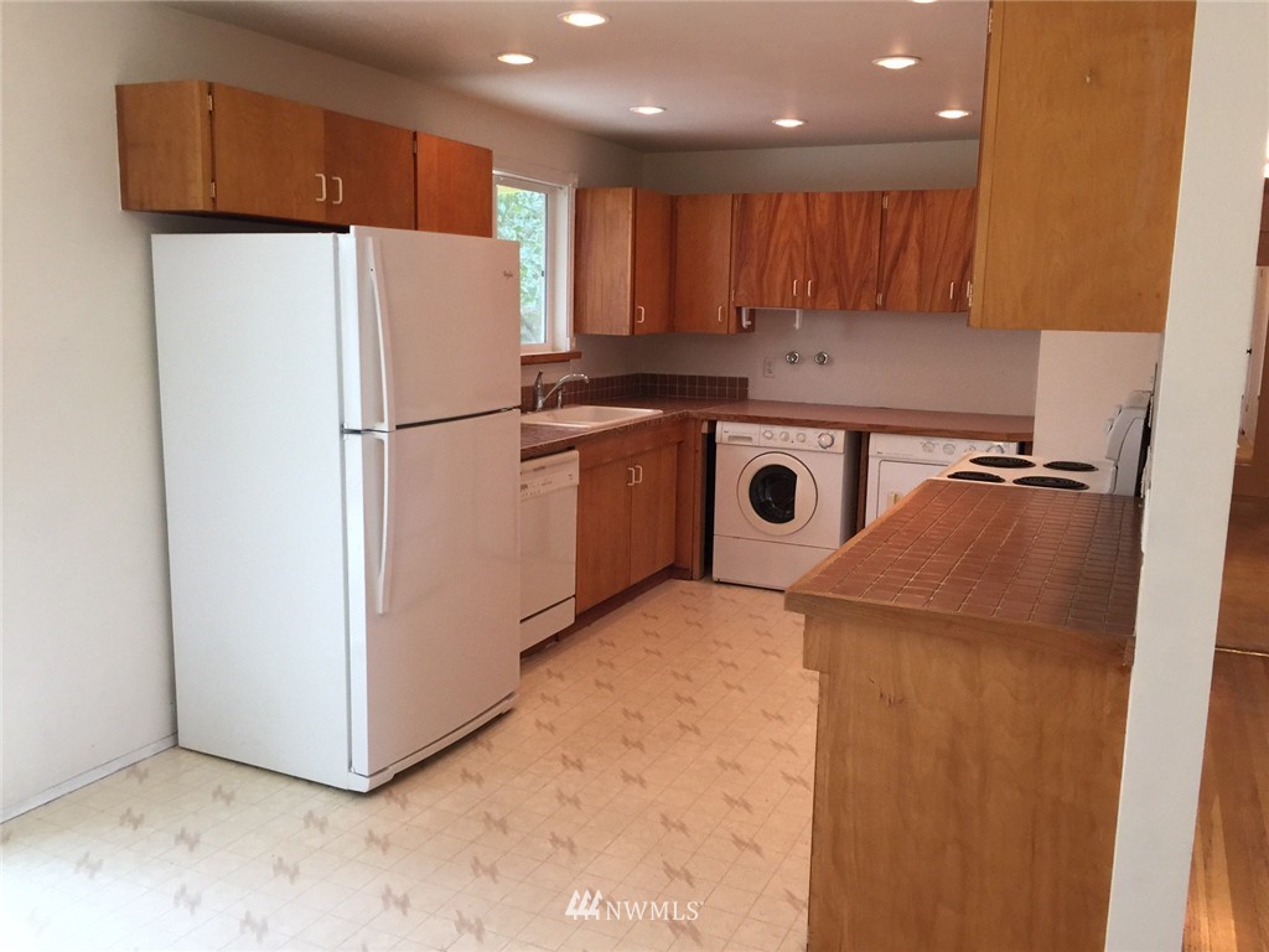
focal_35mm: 29
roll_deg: -1.3
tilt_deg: -7.8
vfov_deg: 48.2
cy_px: 476
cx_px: 634
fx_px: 1063
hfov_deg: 61.7
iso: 50
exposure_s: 1/30
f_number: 2.2
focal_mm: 4.15
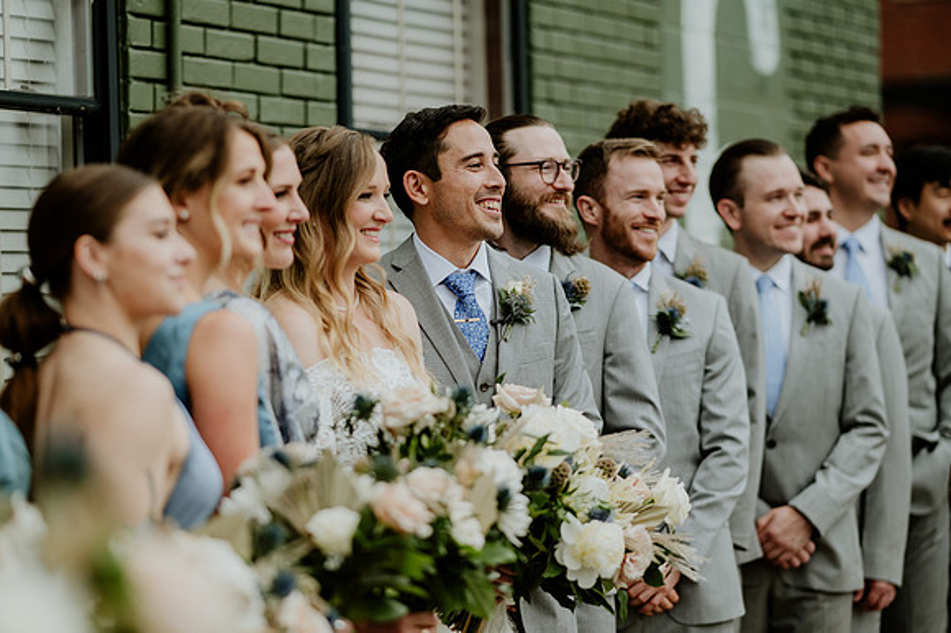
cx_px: 476
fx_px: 2772
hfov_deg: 19.5
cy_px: 316
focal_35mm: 105
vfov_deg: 13.0
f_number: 2
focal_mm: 105
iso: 125
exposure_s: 1/1600
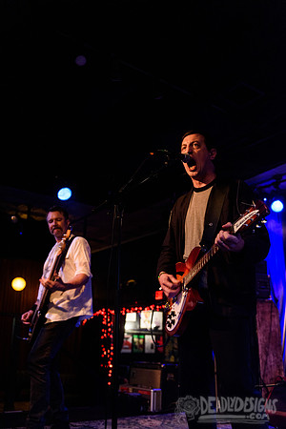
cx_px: 143
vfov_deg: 54.4
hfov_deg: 37.9
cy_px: 214
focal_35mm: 35
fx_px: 417
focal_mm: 35
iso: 3200
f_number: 3.2
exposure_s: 1/125
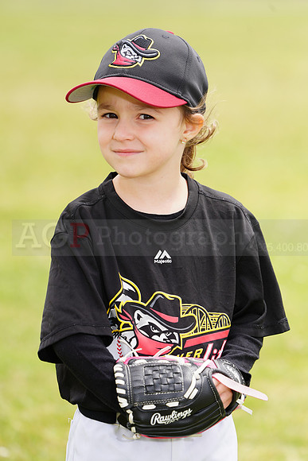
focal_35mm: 300
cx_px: 154
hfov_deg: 4.6
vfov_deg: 6.9
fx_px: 3847
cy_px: 230
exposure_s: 1/250
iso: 100
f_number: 6.3
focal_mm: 300
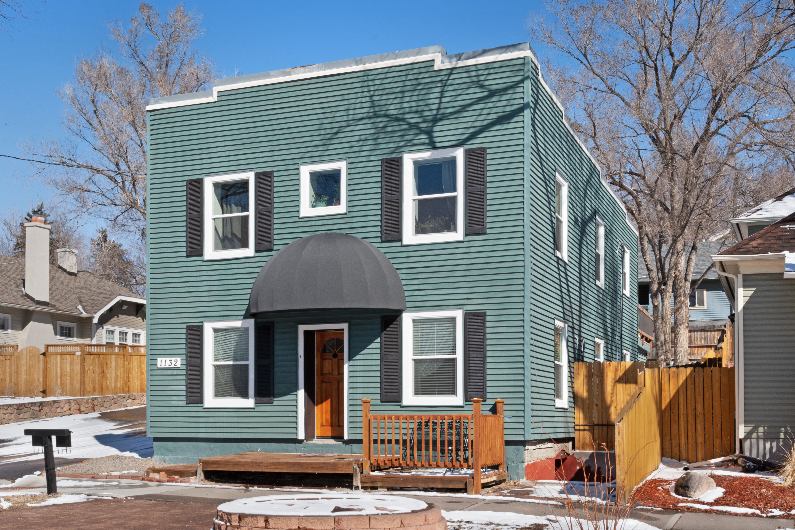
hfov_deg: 49.6
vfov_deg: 34.2
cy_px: 265
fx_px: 861
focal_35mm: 39
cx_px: 398
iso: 250
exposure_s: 1/160
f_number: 18
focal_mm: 26
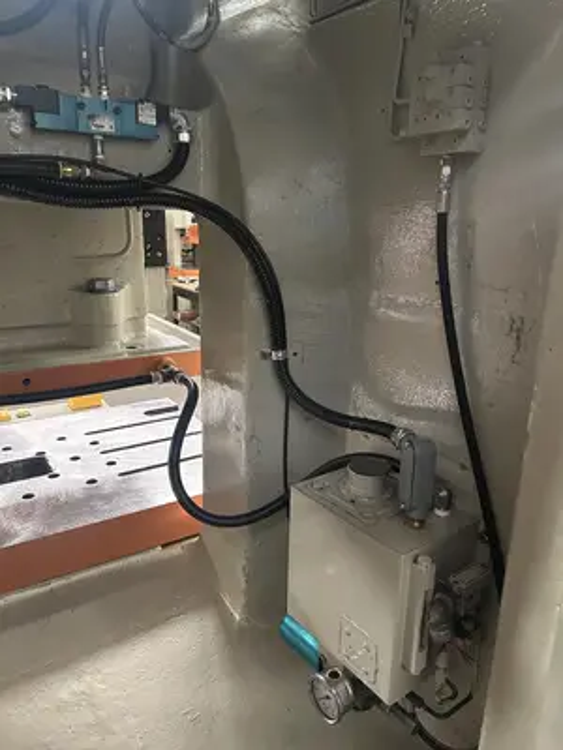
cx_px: 282
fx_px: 564
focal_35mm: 26
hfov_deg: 53.1
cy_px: 375
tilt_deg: -17.0
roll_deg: -0.7
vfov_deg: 67.3
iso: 500
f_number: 1.5
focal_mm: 5.7
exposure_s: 1/40
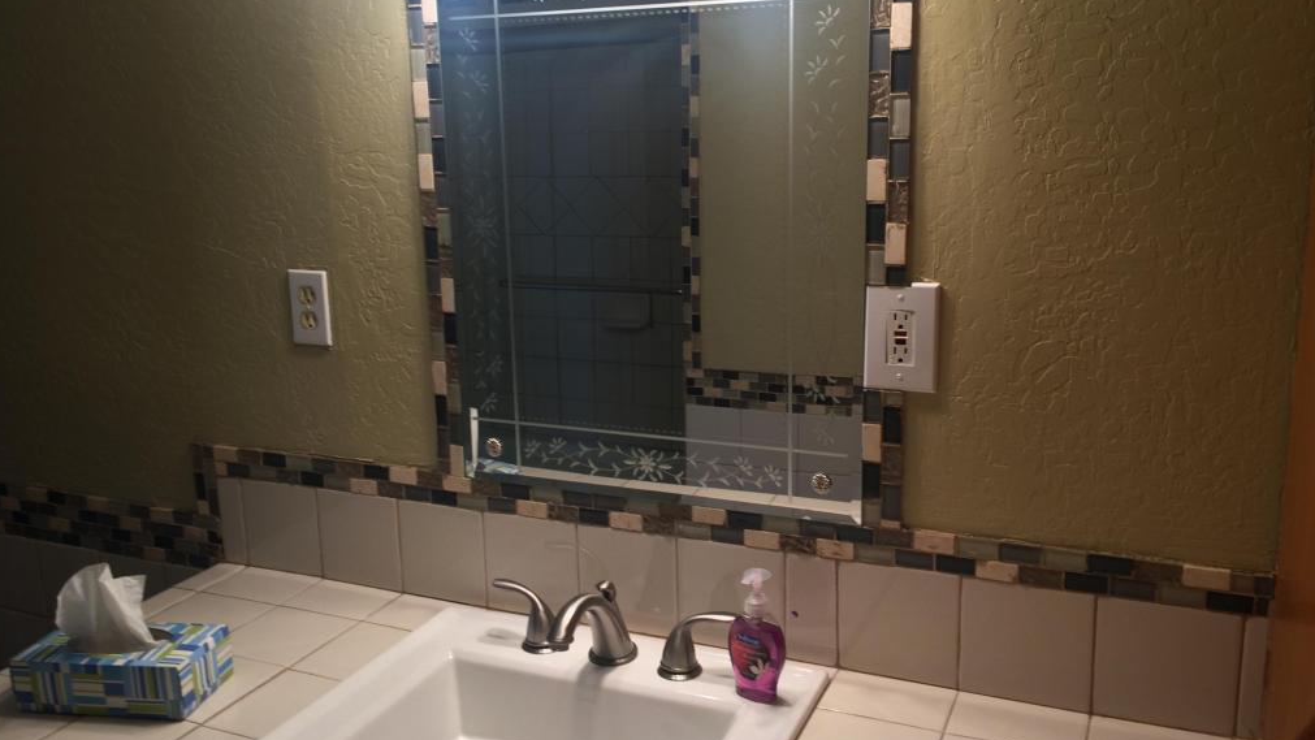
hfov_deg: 61.0
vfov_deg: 36.7
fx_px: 1116
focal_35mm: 32
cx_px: 650
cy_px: 362
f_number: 2.2
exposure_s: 1/40
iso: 32
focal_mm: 4.15
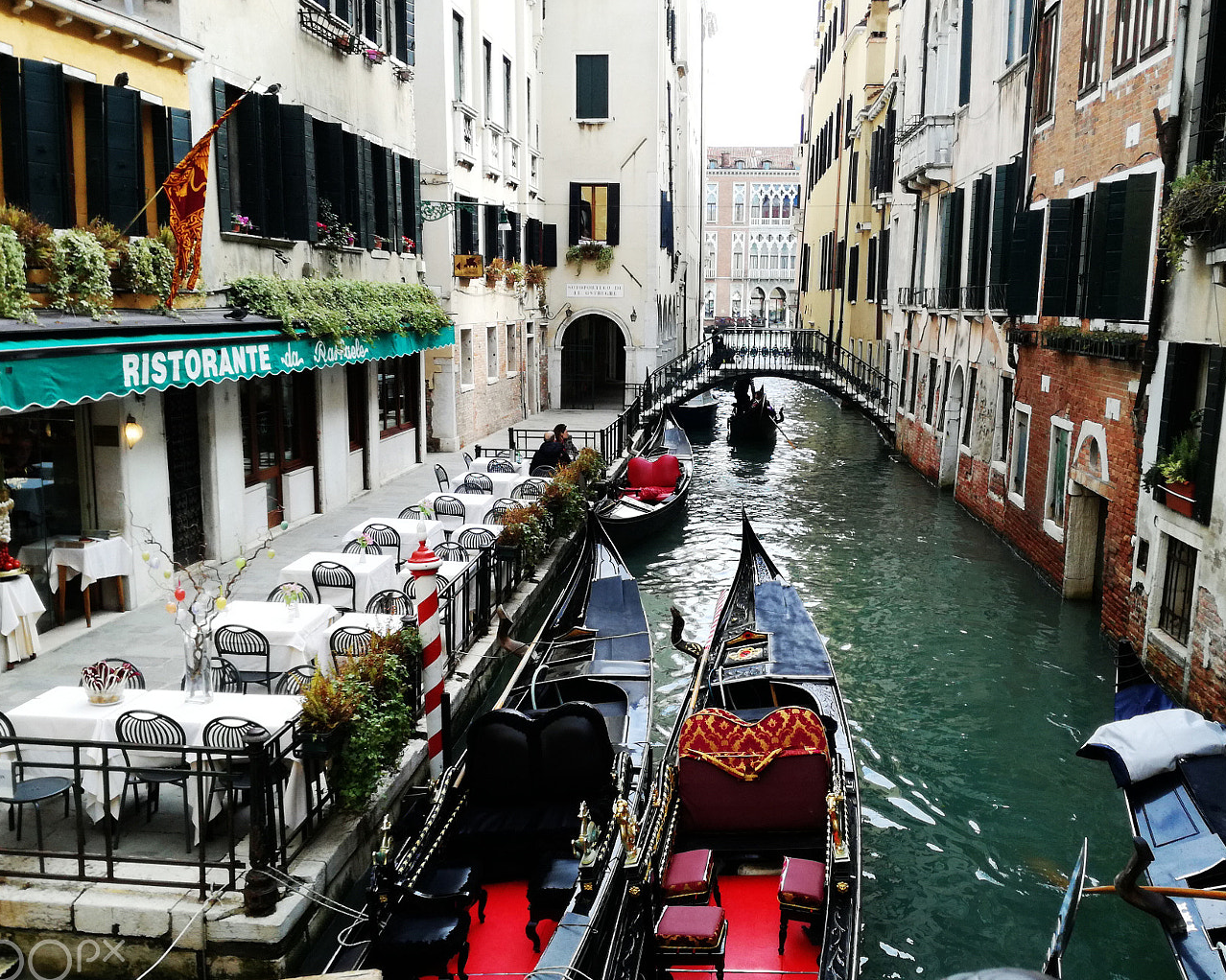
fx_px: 1197
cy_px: 512
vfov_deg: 44.5
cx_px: 654
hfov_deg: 54.2
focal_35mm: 33
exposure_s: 1/404
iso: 50
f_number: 2
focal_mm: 3.79
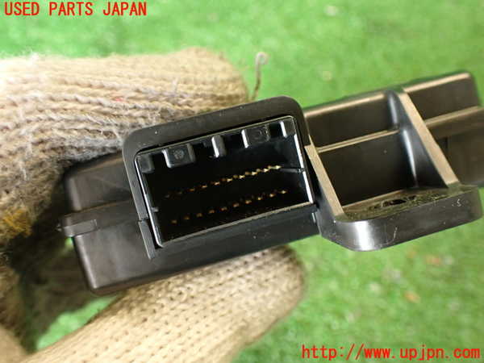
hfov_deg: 60.0
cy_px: 182
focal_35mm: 30
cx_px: 242
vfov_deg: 46.8
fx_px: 419
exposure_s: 1/30
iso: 400
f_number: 2.3
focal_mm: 5.4
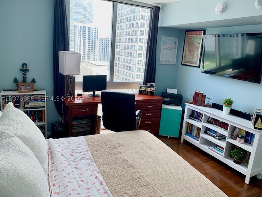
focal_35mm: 26
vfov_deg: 53.1
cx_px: 131
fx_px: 197
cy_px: 98
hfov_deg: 67.3
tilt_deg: -13.6
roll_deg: -4.4
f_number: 1.8
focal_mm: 4.25
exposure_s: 1/121
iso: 25
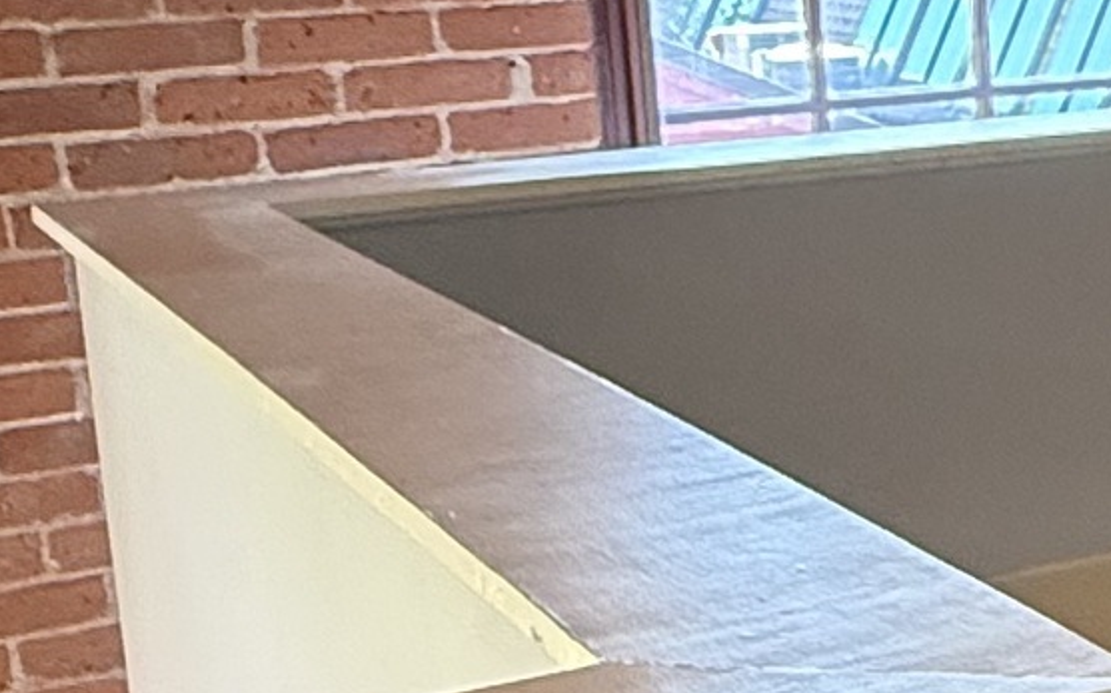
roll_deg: +1.5
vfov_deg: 15.9
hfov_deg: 21.2
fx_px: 2482
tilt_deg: -9.7
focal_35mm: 82
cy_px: 278
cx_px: 1678
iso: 400
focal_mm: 2.22
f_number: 2.2
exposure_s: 1/60
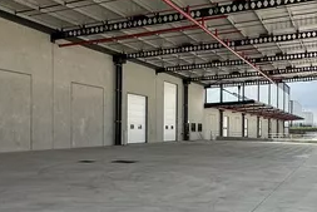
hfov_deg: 42.7
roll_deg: -1.5
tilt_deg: -1.6
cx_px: 172
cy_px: 139
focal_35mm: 46
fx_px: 405
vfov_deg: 29.1
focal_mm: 2.22
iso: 40
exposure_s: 1/875
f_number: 2.2
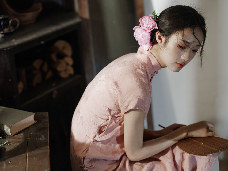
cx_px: 114
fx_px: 573
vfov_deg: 17.0
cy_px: 86
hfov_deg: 22.5
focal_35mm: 87
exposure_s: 1/200
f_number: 2.8
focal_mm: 110
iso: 1250
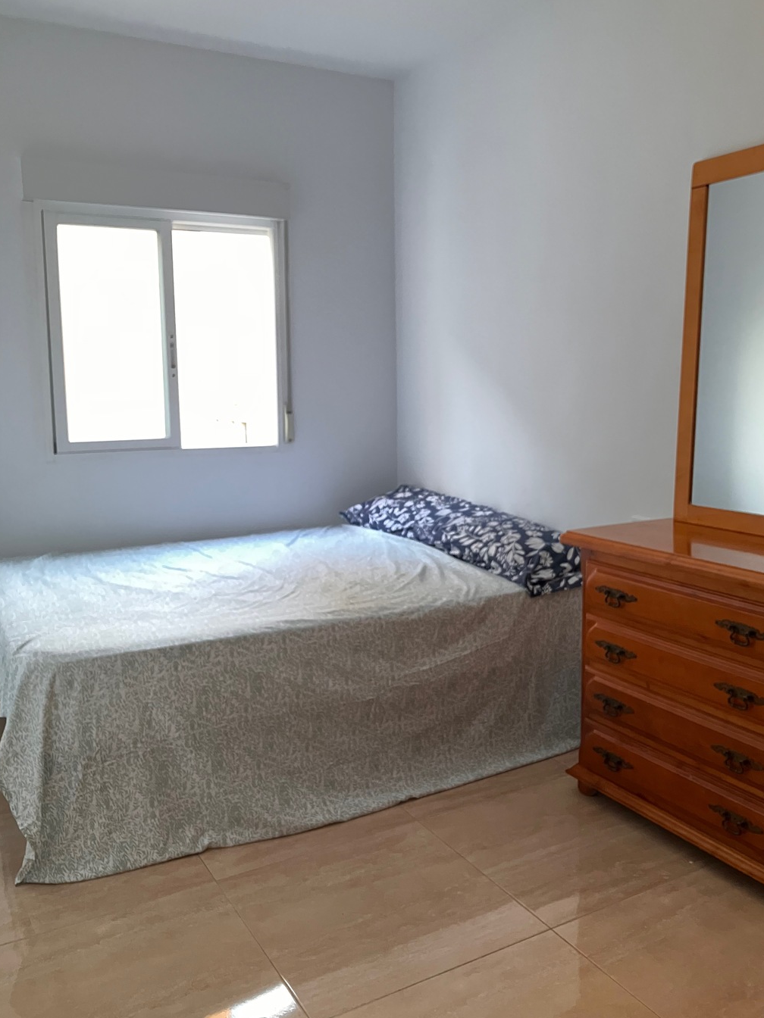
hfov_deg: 46.8
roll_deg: -0.1
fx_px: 883
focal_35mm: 30
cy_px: 495
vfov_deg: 60.0
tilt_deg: -7.0
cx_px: 400
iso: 640
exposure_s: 1/30
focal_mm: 3.99
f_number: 1.8
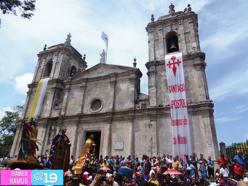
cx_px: 124
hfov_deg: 71.6
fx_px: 172
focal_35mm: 24
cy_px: 93
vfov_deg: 56.8
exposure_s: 1/400
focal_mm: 4.3
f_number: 5.5
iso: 64
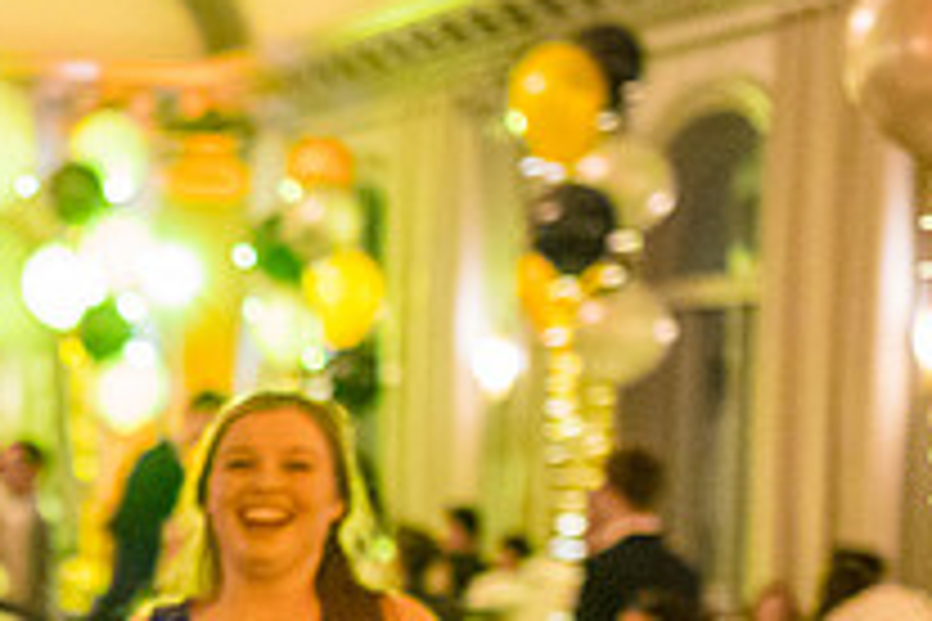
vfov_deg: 11.3
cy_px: 650
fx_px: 3106
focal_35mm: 120
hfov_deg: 16.4
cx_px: -167
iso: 5000
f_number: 1.4
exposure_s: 1/50
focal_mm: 35
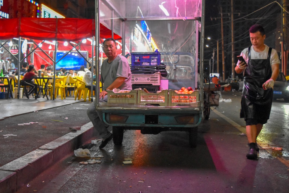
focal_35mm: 39
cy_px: 96
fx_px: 313
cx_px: 144
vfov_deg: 34.2
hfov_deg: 49.6
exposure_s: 1/250
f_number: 4
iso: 3200
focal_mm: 26
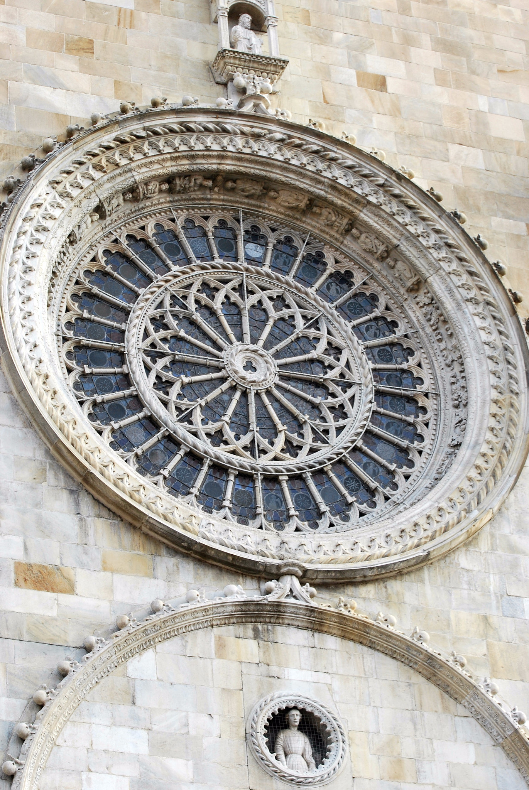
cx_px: 264
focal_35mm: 105
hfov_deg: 13.1
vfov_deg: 19.4
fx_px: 2308
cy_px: 395
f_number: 9
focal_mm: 70
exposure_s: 1/125
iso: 200
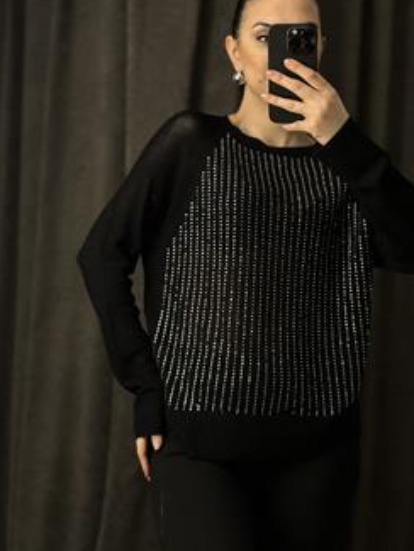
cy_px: 243
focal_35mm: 61
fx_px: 972
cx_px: 231
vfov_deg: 31.6
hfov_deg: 24.0
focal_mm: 6.86
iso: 200
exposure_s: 1/50
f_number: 1.78
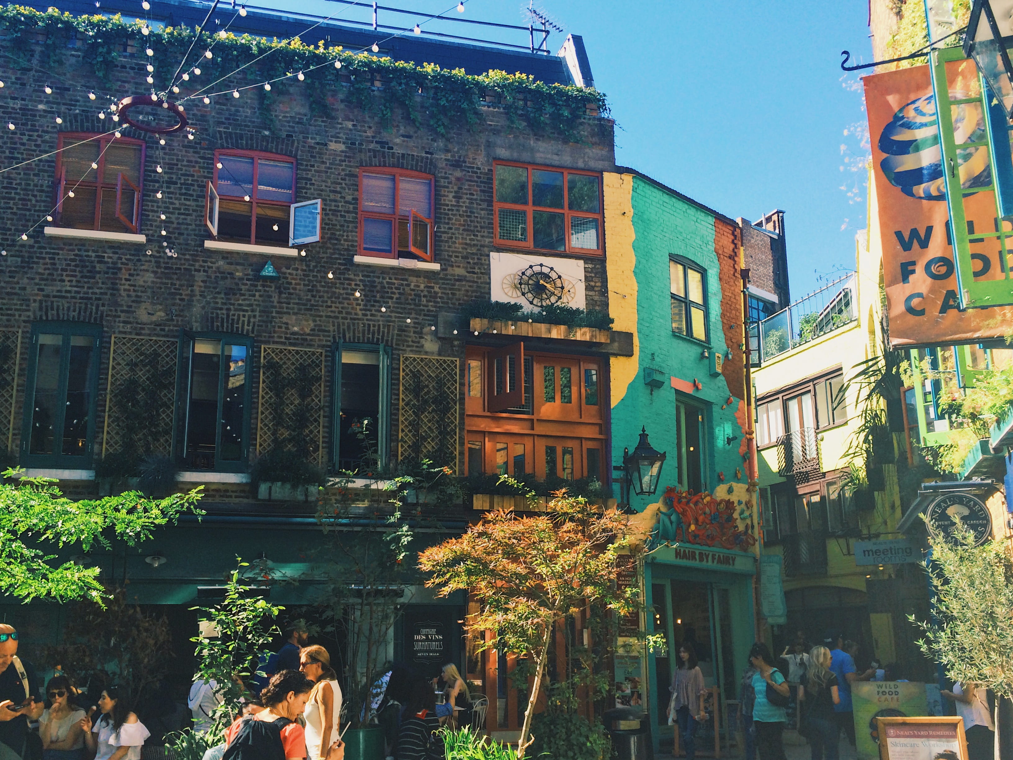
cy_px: 380
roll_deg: +1.1
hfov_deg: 61.7
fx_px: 849
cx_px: 506
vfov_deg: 48.2
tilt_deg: +18.1
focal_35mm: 29
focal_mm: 4.15
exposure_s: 1/720
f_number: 2.2
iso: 32
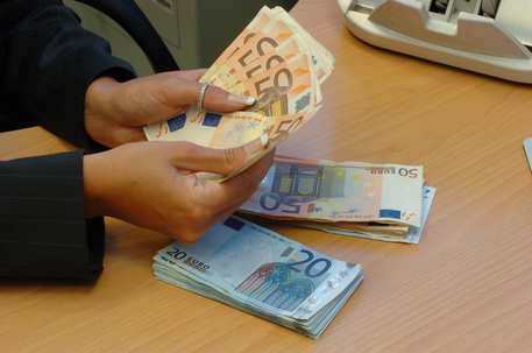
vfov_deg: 18.1
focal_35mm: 75
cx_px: 266
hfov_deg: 27.0
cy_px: 176
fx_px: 1106
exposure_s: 1/13
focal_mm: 50
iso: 400
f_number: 16
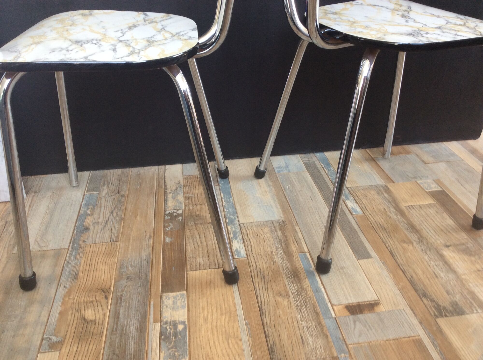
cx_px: 242
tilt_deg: -31.4
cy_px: 180
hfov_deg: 56.9
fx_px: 446
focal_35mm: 32
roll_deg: +1.8
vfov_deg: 44.1
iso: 32
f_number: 2.4
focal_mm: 3.3
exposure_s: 1/25
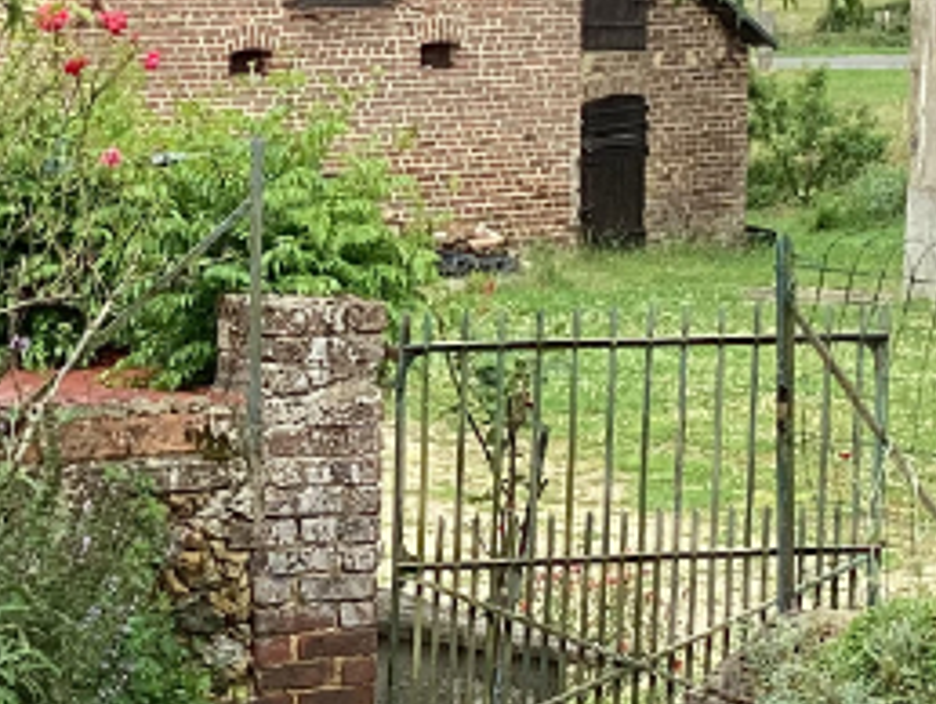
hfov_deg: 16.4
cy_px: 269
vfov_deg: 12.4
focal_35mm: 120
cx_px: 287
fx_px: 3248
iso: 25
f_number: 2.4
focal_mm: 3.3
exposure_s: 1/543
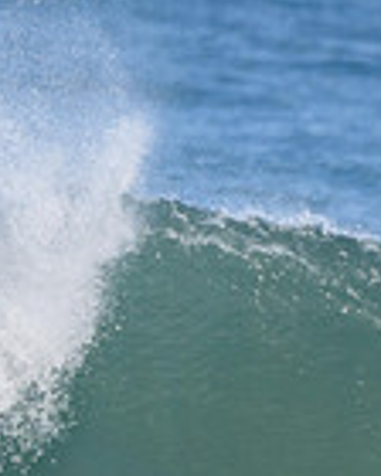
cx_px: -112
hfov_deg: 0.6
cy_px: 576
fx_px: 36295
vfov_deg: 0.8
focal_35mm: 2575
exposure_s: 1/2000
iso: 400
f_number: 5.6
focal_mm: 440
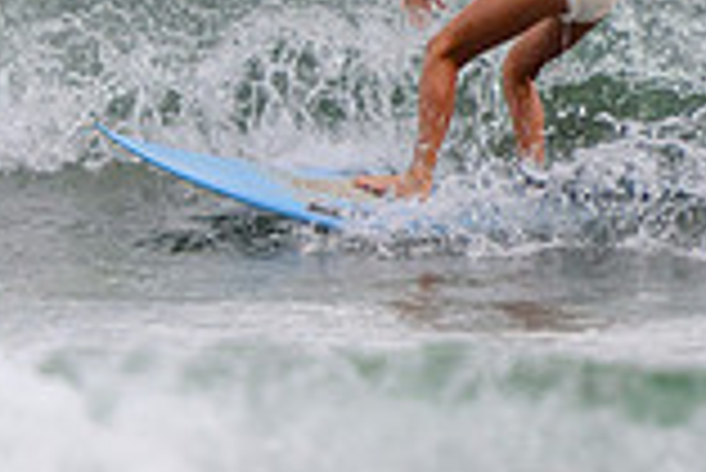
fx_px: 39846
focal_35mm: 2030
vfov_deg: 0.7
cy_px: 157
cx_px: -259
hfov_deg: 1.0
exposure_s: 1/2000
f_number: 5.6
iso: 360
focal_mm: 400
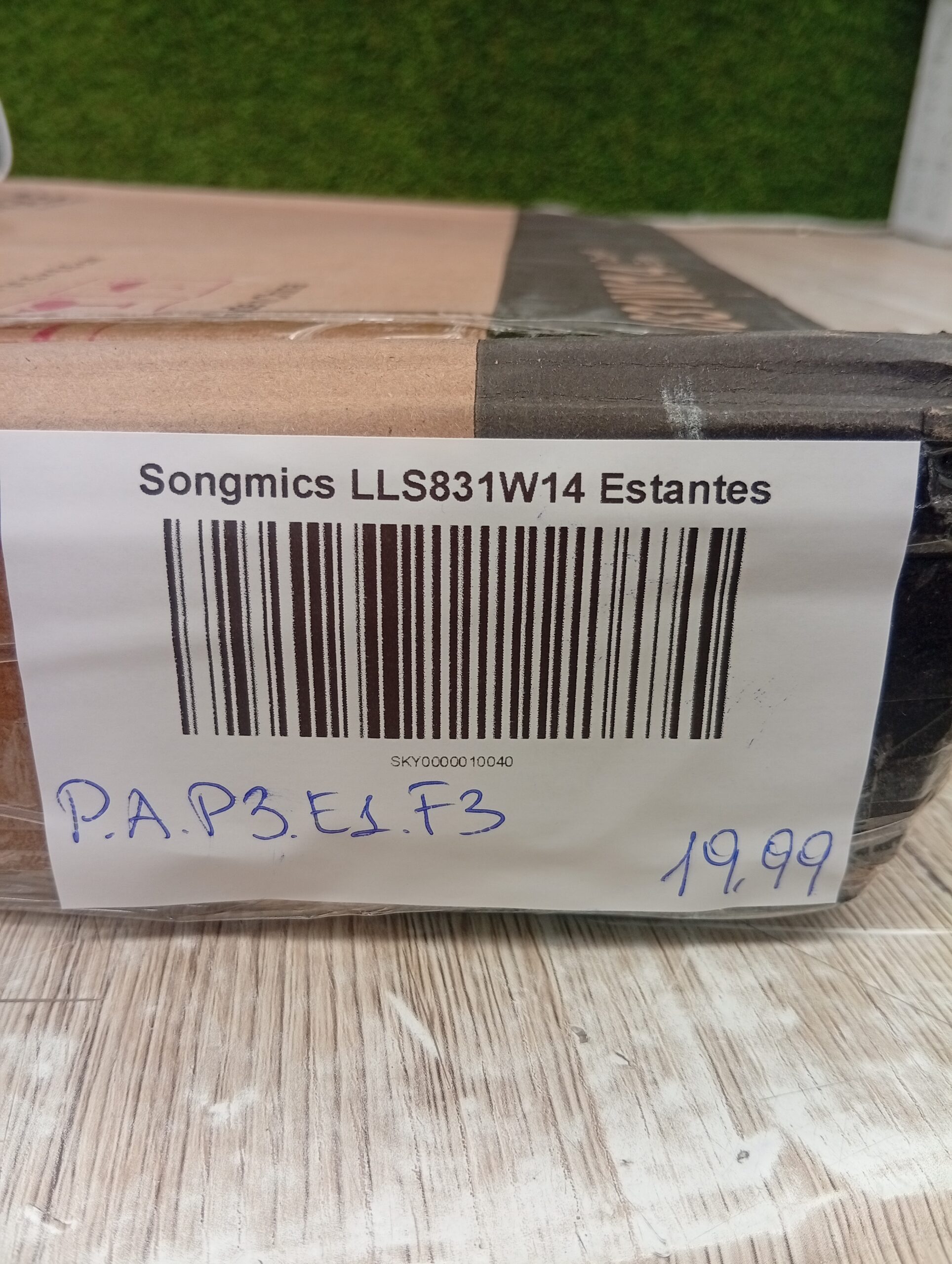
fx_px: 987
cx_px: 476
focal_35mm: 27
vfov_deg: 65.2
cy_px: 632
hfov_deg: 51.5
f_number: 1.8
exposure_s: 1/100
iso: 75
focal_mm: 3.84
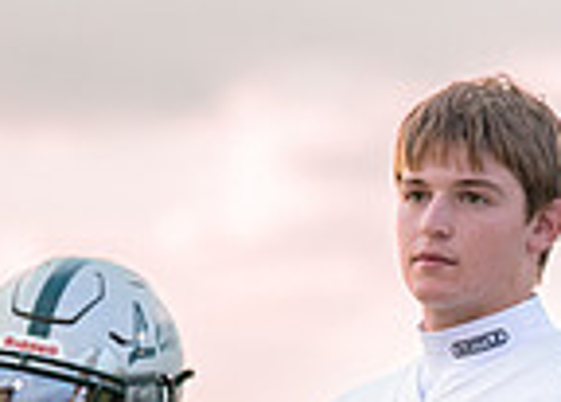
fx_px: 8496
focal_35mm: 533
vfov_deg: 2.7
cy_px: 475
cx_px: 752
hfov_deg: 3.8
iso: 500
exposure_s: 1/1600
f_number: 2.8
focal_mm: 120
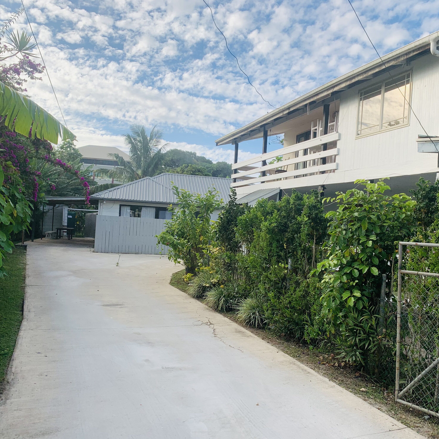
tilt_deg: -3.5
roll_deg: -4.3
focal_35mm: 31
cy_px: 222
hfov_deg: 52.4
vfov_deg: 52.5
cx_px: 245
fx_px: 445
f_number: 1.8
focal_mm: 4.25
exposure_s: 1/1748
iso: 25
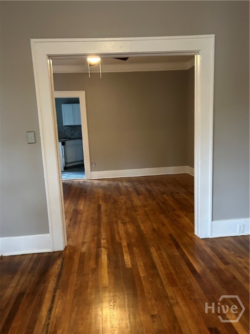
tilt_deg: -8.9
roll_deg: +1.7
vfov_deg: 67.3
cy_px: 167
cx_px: 125
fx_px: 250
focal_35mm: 26
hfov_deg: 53.1
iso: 500
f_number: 1.5
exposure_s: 1/30
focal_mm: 5.7
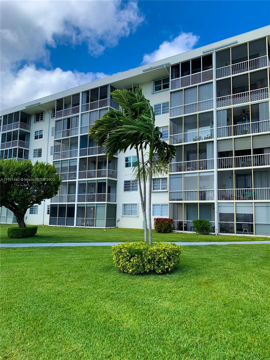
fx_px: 270
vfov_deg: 67.3
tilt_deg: +7.6
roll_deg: -1.4
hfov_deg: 53.1
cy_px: 180
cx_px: 135
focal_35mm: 26
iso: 25
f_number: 1.8
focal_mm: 4.25
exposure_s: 1/1634
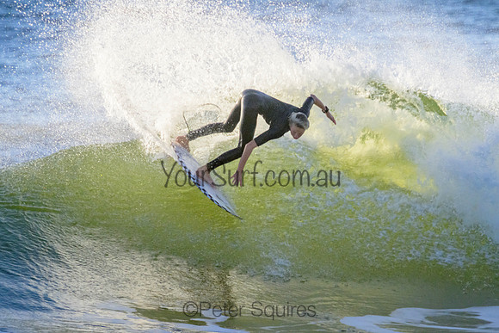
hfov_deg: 1.9
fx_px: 15222
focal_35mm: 1098
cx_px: 281
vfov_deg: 1.3
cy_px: 154
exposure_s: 1/2000
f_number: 11
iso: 1600
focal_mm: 800
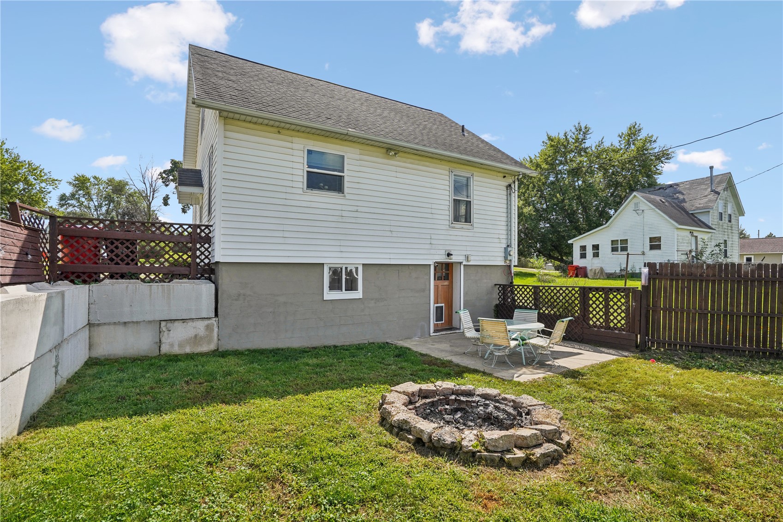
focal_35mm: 16
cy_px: 261
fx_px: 348
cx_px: 392
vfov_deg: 73.7
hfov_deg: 96.7
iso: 500
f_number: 9
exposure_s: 1/800
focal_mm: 16
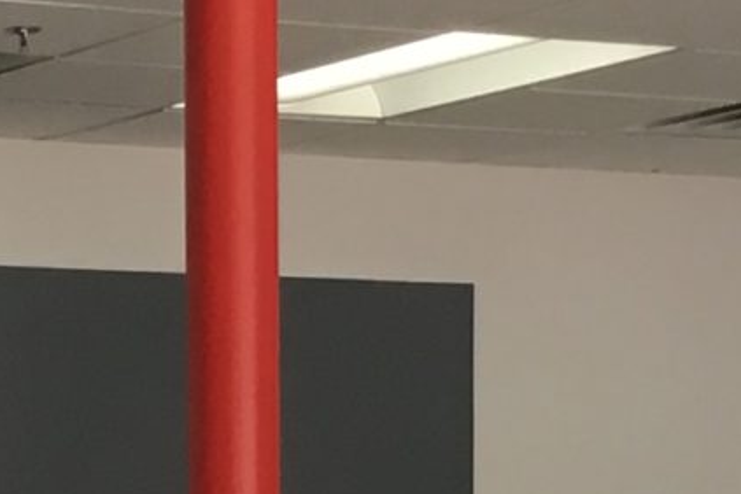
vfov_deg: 6.7
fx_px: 4013
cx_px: 105
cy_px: 1219
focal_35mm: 195
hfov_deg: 10.5
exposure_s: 1/33
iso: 25
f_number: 2.4
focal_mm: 3.3
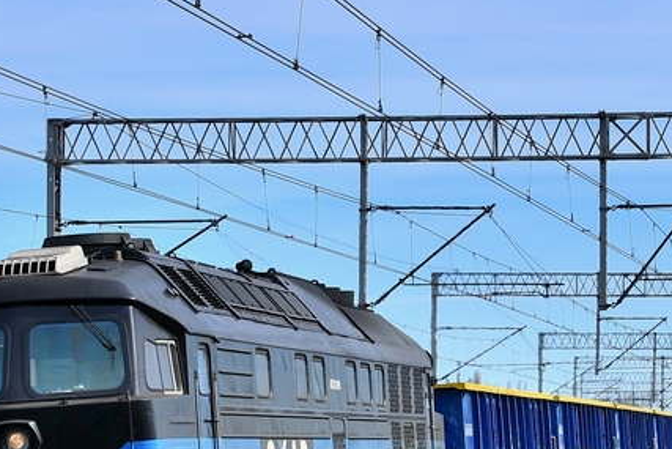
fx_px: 2950
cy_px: 316
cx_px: 403
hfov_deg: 13.0
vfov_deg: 8.7
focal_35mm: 158
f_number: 6.3
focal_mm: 30
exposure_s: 1/800
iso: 100
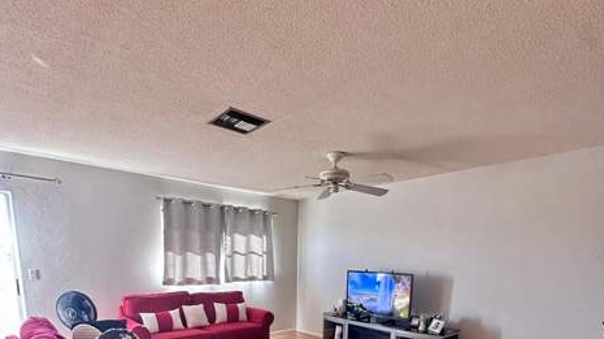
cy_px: 318
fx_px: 336
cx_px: 295
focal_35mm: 21
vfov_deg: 47.0
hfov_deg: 83.9
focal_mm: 2.22
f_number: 2.2
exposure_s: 1/120
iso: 320
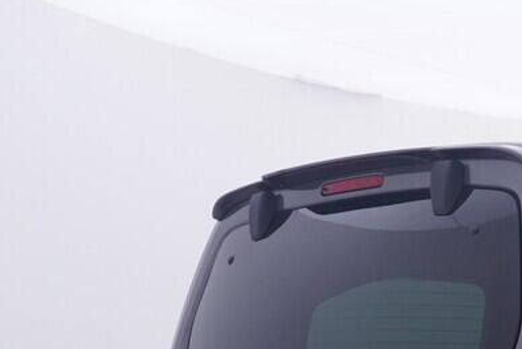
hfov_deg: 19.9
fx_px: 1217
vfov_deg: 15.4
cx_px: 843
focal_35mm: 84
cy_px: 472
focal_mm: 15
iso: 200
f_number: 5
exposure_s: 1/80
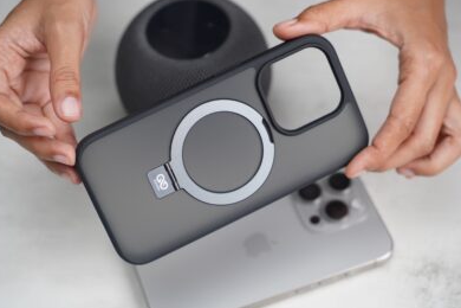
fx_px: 986
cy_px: 152
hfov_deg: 26.3
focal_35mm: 77
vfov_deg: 17.7
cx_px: 226
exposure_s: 1/160
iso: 2000
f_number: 4
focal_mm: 75
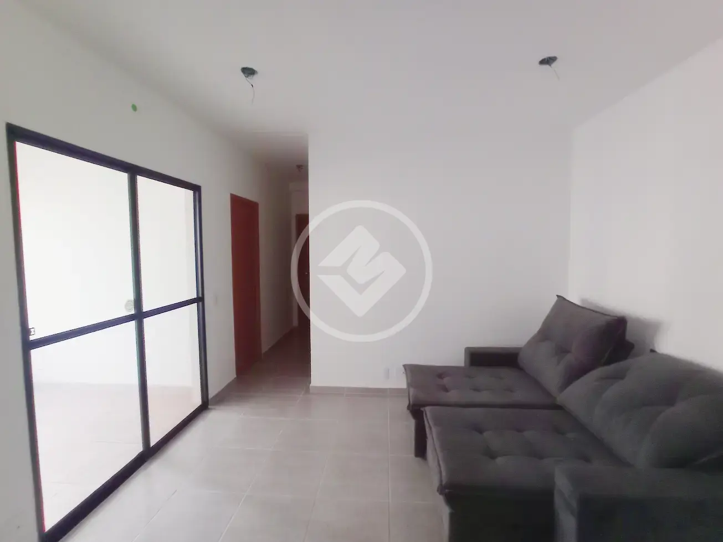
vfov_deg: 49.8
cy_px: 271
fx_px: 585
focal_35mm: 28
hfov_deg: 63.4
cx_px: 362
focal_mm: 1.65
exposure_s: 1/24
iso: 470
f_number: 2.2
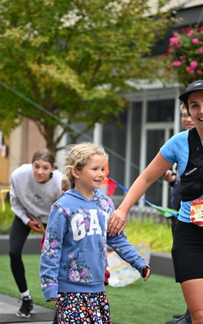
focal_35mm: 93
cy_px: 160
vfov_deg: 22.3
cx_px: 93
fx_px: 823
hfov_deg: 14.1
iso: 640
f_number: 2.8
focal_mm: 70
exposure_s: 1/1600
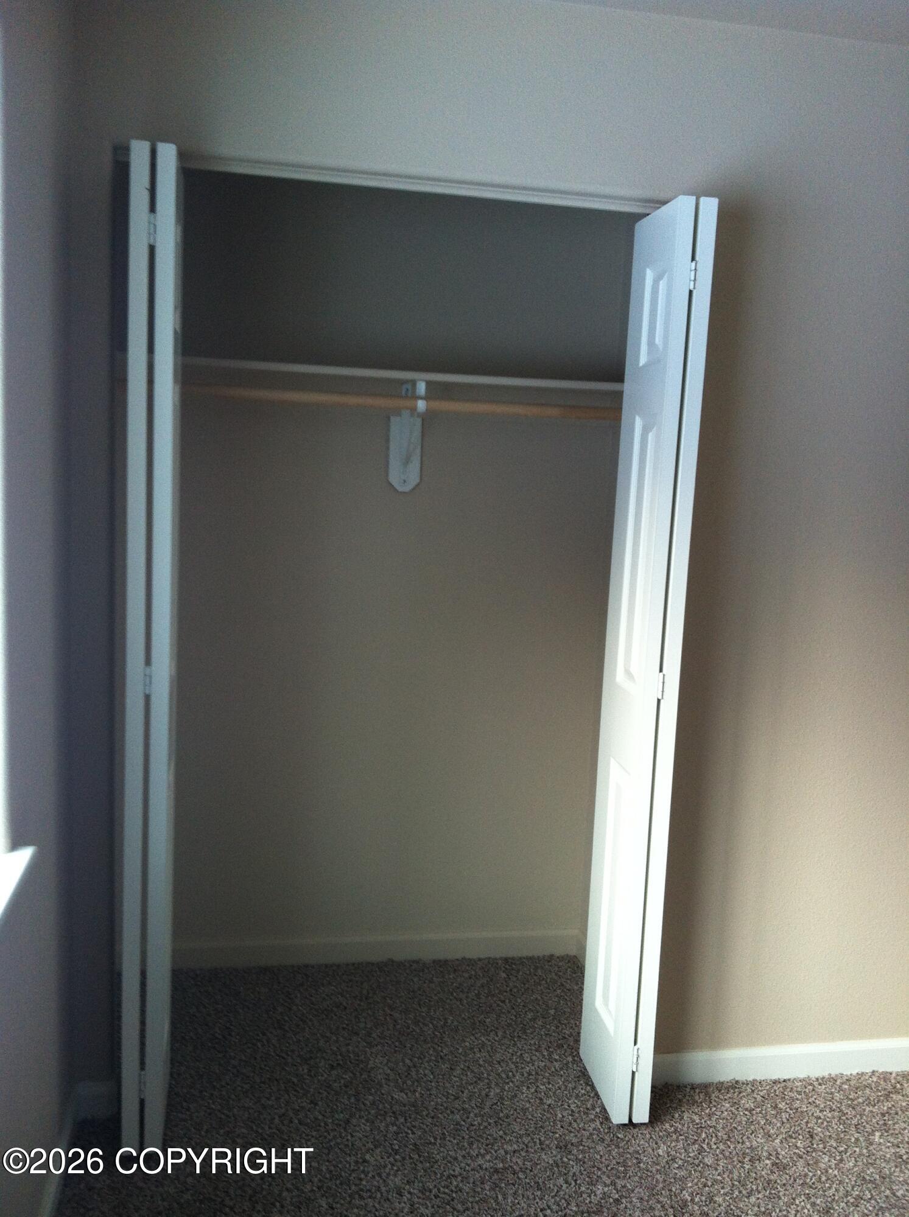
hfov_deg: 40.6
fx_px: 1229
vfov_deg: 52.7
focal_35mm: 35
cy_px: 608
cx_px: 454
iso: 125
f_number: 2.8
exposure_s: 1/15
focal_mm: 3.85
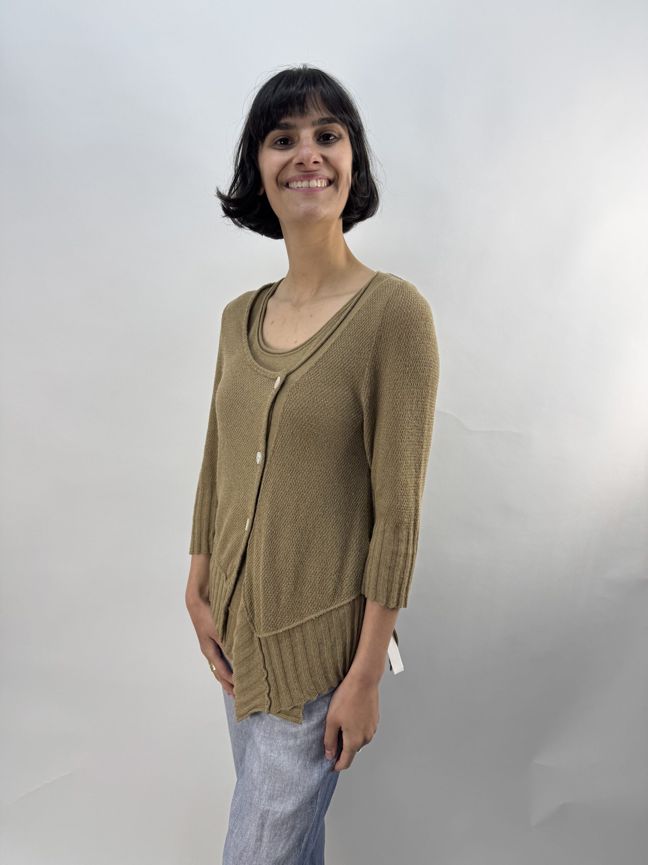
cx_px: 324
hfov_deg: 56.8
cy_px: 432
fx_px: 599
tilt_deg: -10.4
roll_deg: -3.1
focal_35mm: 24
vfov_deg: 71.6
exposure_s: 1/121
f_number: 1.78
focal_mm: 6.76
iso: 64
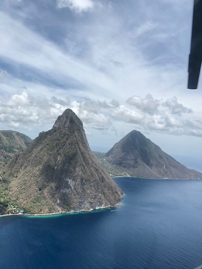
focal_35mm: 28
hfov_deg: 49.7
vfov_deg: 63.4
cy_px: 134
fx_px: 218
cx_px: 101
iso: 20
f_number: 1.8
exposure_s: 1/934
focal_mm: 4
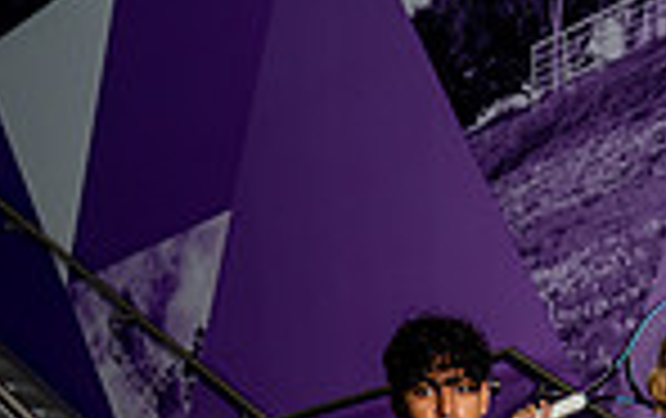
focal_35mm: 96
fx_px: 1745
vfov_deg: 11.4
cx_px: 598
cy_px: 993
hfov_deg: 21.1
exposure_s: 1/250
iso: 125
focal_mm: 31
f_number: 6.3
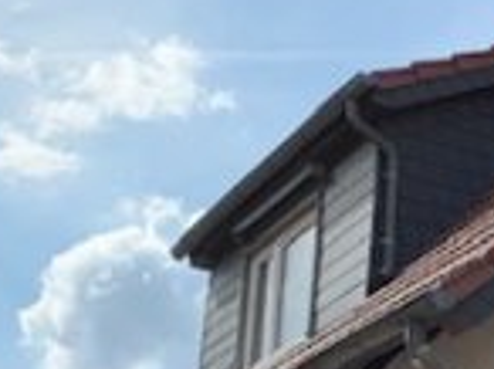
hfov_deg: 16.0
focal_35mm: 107
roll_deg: -1.6
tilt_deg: +15.0
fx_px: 1524
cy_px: 498
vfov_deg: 13.2
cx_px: 856
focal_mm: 4.25
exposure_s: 1/1845
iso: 25
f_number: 1.8
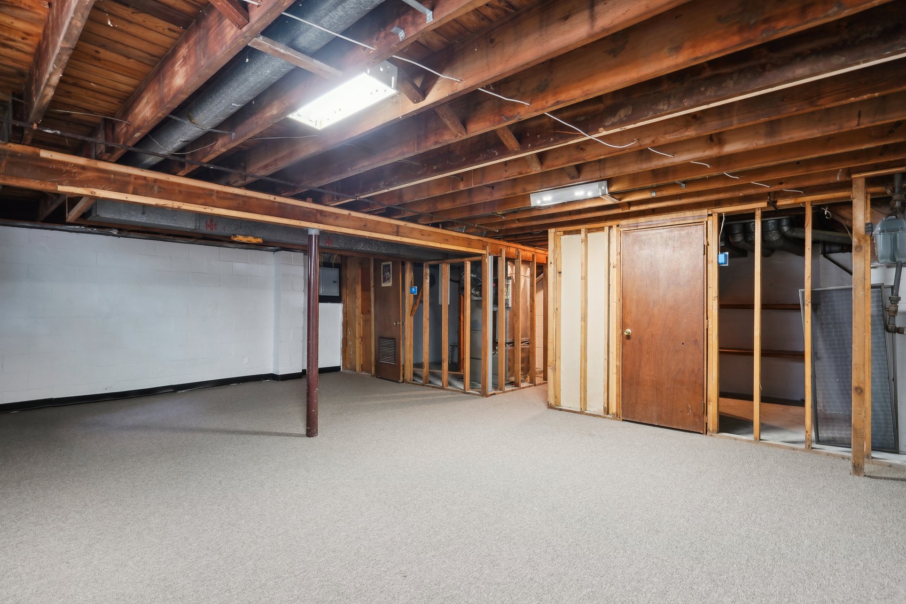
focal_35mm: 17
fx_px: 428
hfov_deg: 93.3
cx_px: 456
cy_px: 319
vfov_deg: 70.4
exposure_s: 2.5
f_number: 8
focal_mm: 16
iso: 400
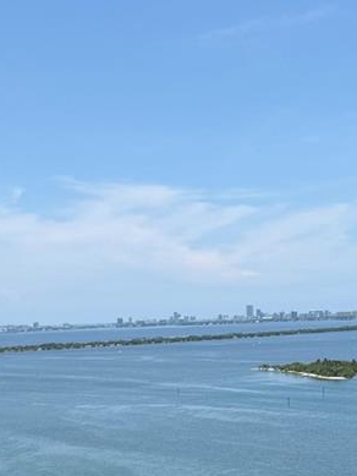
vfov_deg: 25.0
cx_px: 126
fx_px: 1017
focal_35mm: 74
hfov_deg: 19.9
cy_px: 478
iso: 80
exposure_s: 1/5319
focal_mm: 6.76
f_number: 1.78
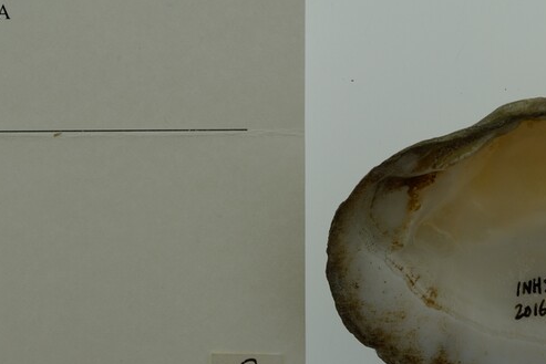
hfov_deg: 14.0
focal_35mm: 146
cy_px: 103
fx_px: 2215
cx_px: 340
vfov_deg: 9.4
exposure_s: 1/200
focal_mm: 60
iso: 100
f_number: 10
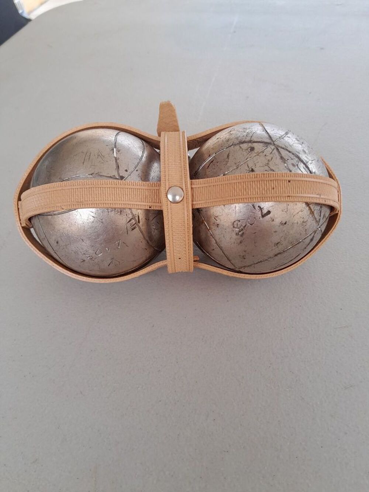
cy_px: 246
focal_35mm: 26
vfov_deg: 67.3
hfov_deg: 53.1
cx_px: 184
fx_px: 369
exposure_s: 1/100
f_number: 1.8
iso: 40
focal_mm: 3.98
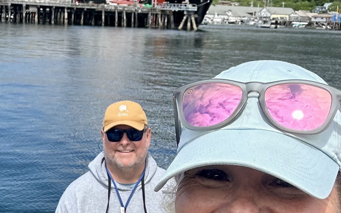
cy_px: 132
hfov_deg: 30.5
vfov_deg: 19.4
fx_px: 623
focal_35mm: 67
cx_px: 129
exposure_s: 1/1859
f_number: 1.9
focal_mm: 2.69
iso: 25
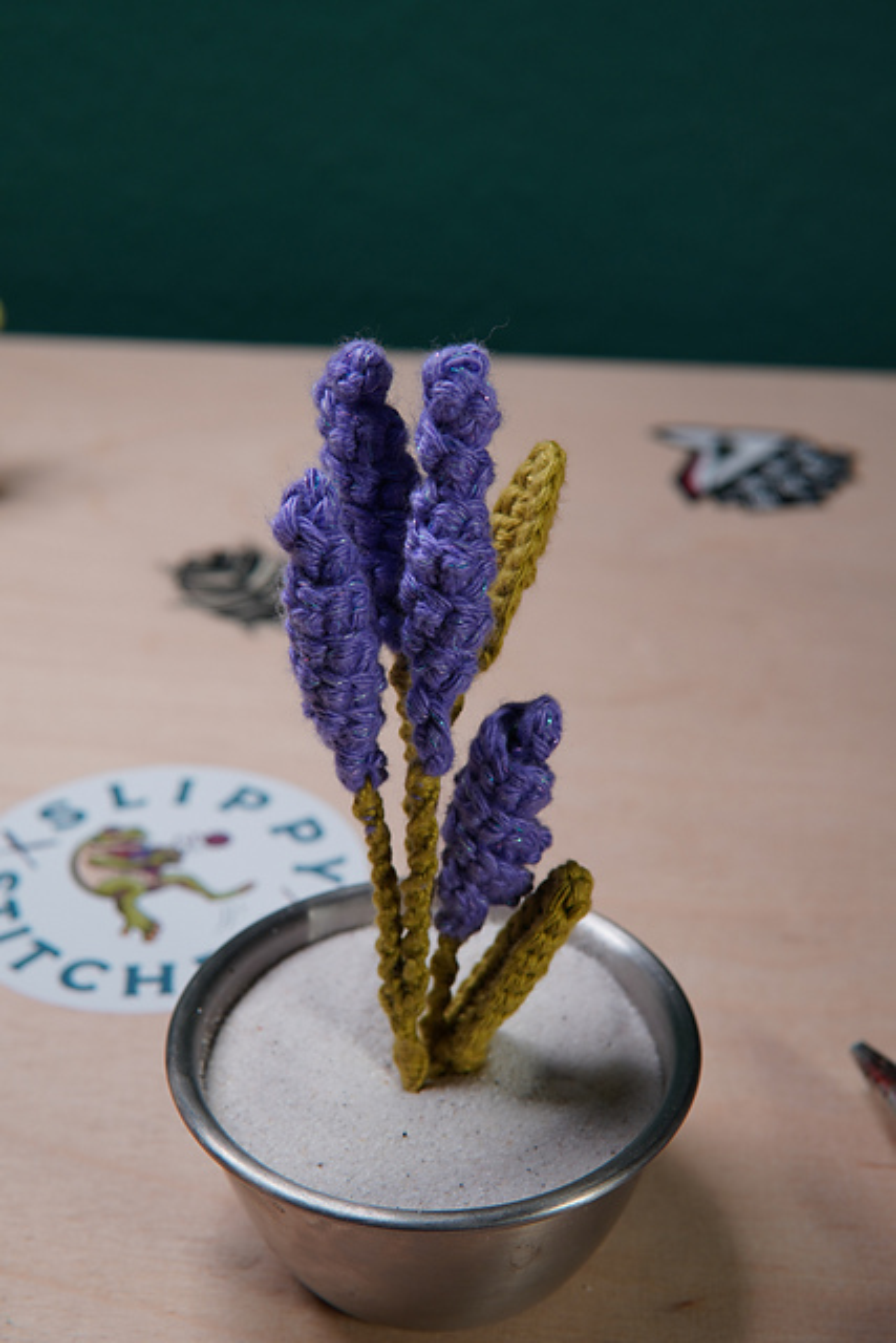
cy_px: 672
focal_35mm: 45
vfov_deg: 43.6
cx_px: 448
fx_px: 1679
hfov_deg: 29.9
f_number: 7.1
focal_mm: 30
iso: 100
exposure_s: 1/30
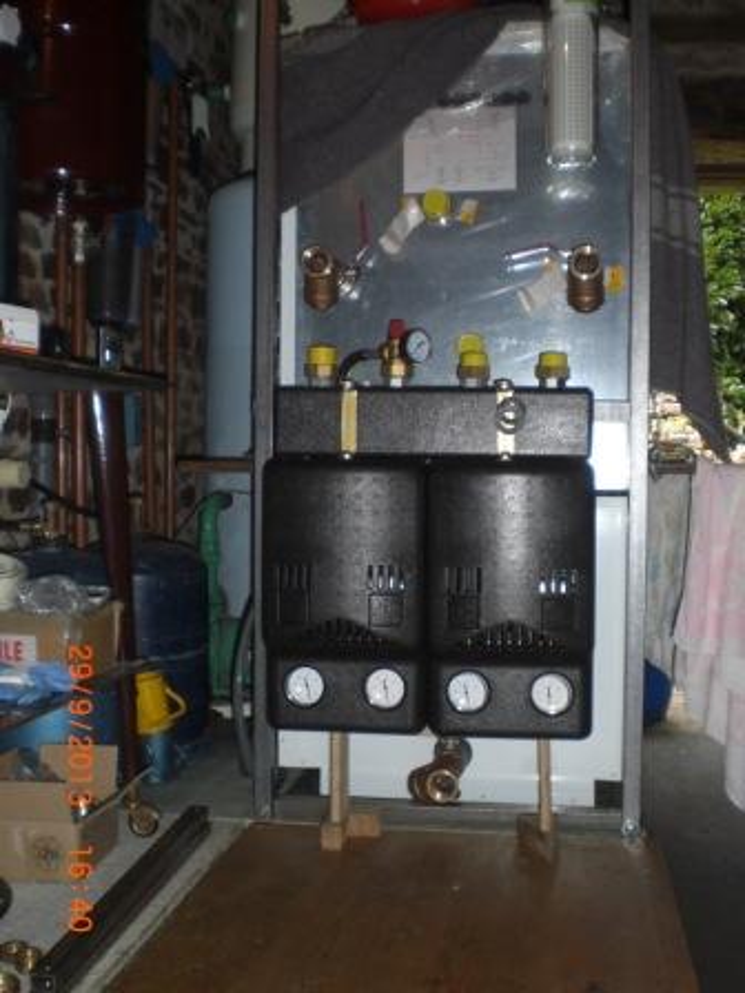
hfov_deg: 37.7
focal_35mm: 38
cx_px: 372
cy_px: 496
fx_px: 1090
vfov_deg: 49.0
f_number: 3.1
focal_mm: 6.3
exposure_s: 1/60
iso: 100
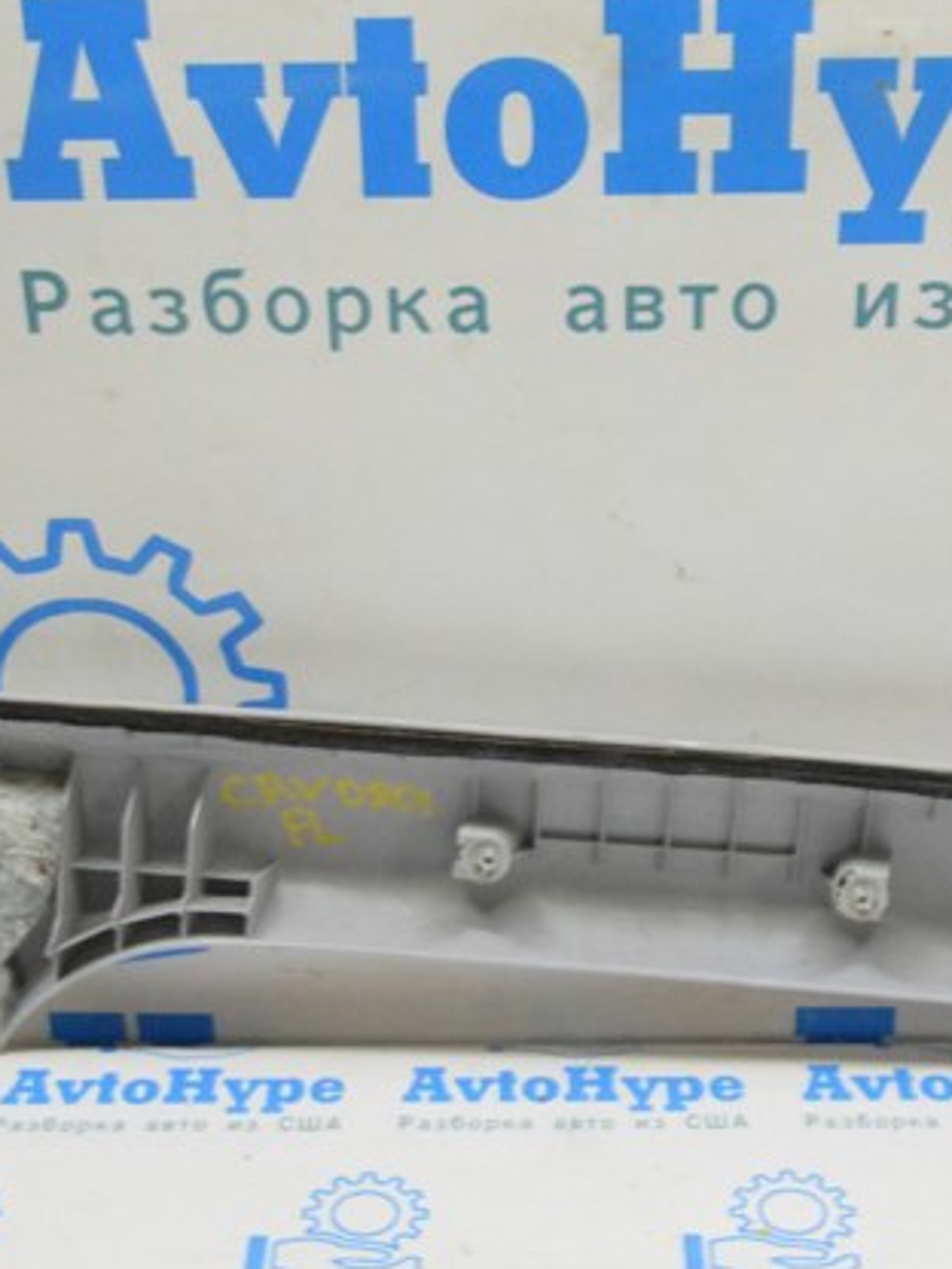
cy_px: 630
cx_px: 552
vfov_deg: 31.2
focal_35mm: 62
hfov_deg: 23.6
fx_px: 2273
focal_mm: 28
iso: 6400
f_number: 20
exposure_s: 1/15
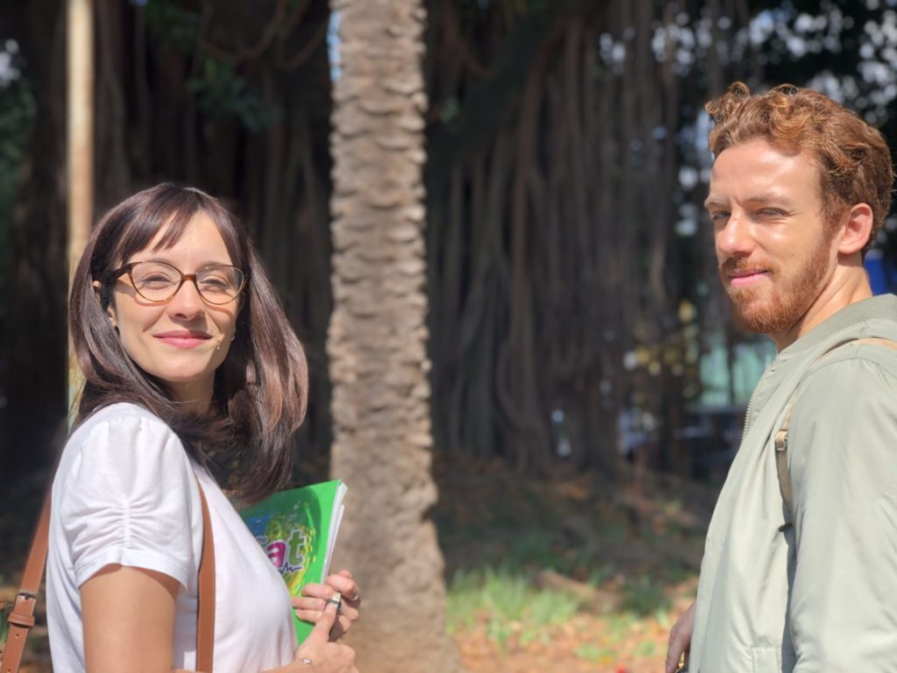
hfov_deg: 33.8
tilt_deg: +0.8
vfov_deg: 25.7
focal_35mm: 57
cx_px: 448
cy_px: 336
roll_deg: +0.5
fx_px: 1477
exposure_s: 1/287
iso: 20
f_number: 2.8
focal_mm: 6.6
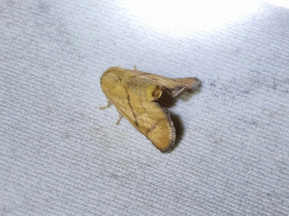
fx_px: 225
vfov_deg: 51.3
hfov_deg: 65.4
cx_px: 144
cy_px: 108
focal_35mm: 27
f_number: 2
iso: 25
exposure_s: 1/175
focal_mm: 5.9
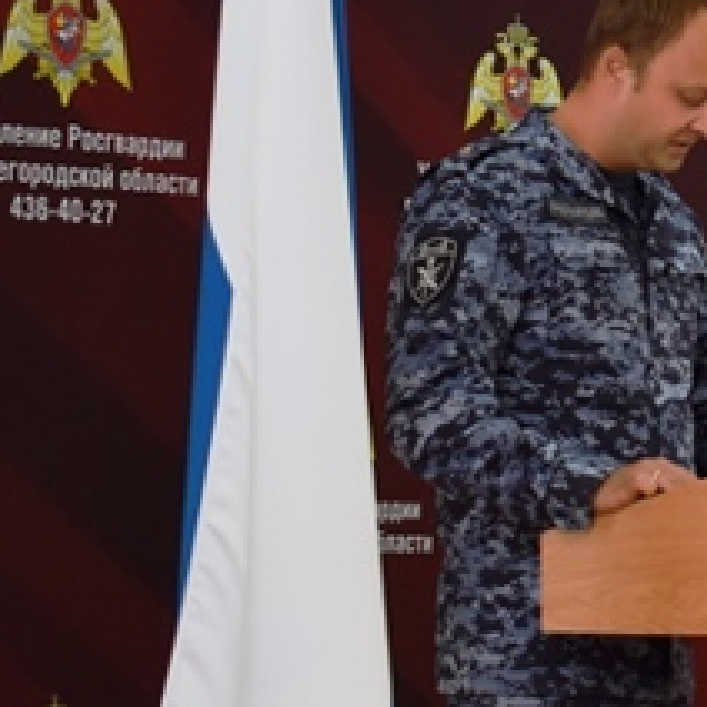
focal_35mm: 153
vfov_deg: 11.4
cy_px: 307
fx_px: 3535
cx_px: 1207
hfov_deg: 10.8
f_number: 4.5
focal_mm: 34
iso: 640
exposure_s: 1/250
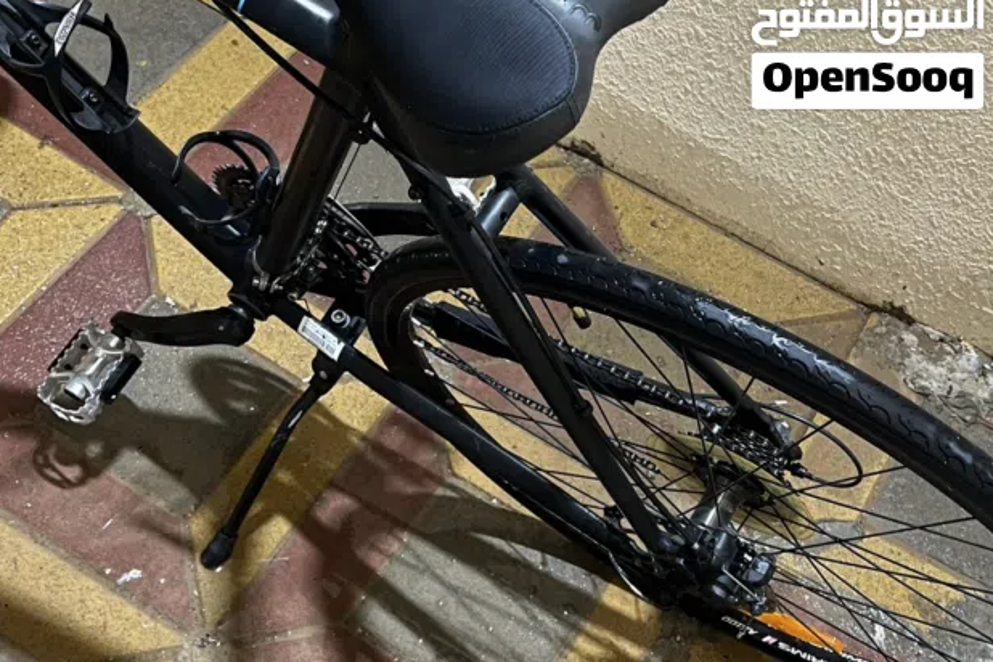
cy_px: 341
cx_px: 509
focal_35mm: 28
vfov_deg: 46.4
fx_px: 772
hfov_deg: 65.5
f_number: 1.6
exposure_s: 1/50
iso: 200
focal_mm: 5.1
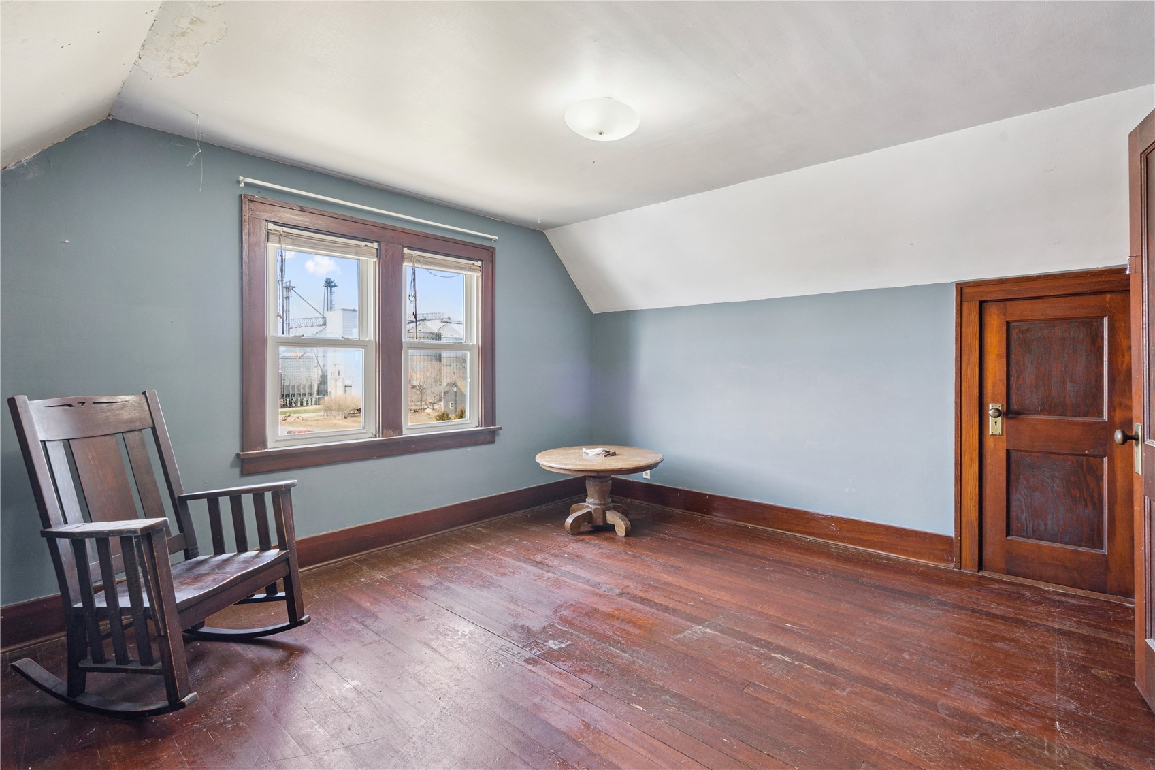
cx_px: 578
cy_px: 385
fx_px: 513
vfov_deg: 73.7
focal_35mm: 16
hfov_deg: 96.7
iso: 400
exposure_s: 1/20
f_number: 9
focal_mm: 16
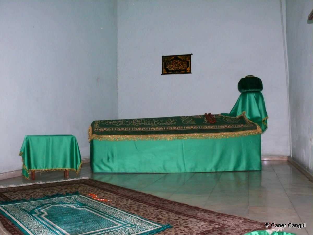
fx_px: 316
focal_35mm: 35
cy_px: 118
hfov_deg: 52.6
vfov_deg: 40.7
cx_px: 156
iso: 400
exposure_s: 1/30
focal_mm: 7.4
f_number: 5.6
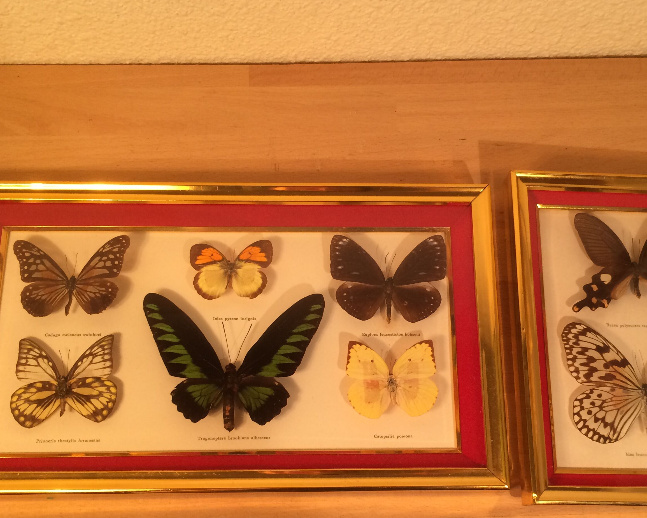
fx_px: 766
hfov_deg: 45.7
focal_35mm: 40
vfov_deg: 37.2
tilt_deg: -70.3
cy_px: 308
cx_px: 351
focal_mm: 4.15
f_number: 2.2
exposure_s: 1/33
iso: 64
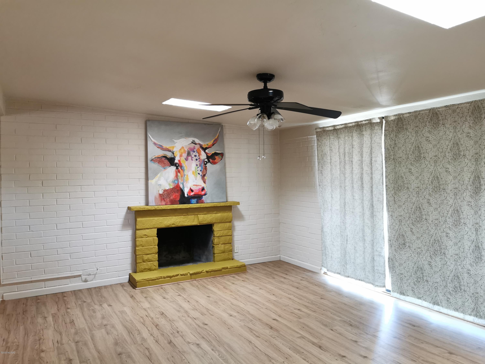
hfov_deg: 65.3
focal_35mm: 27
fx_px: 378
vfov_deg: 51.4
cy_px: 182
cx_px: 242
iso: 200
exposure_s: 1/60
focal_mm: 5.56
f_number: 1.6
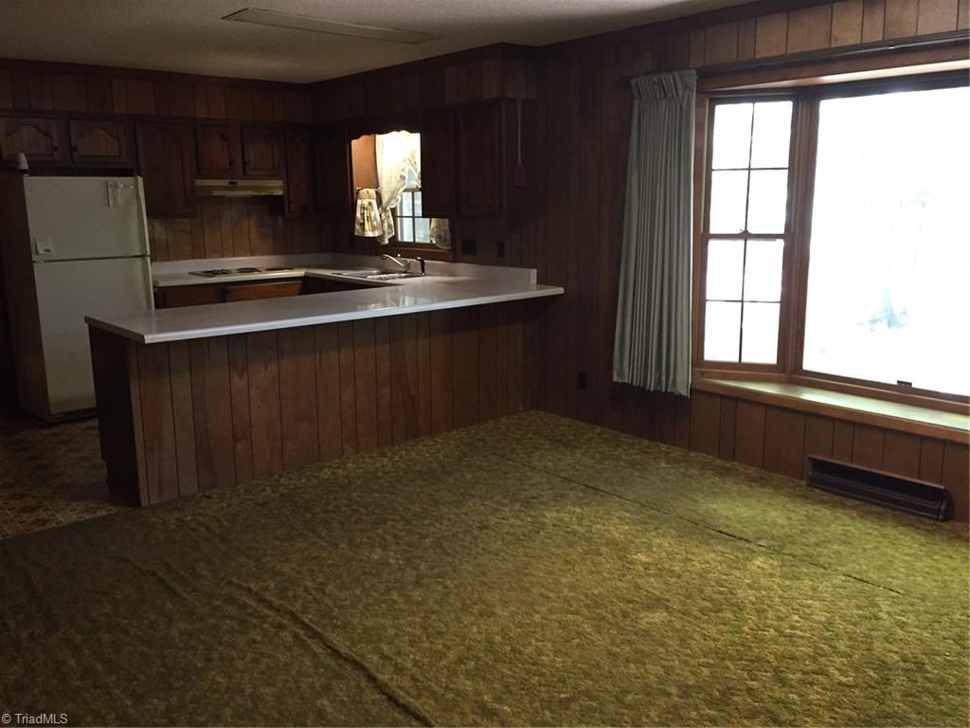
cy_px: 364
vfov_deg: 48.2
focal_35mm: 29
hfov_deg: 61.7
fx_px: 813
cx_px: 485
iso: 250
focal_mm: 4.15
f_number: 2.2
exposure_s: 1/30
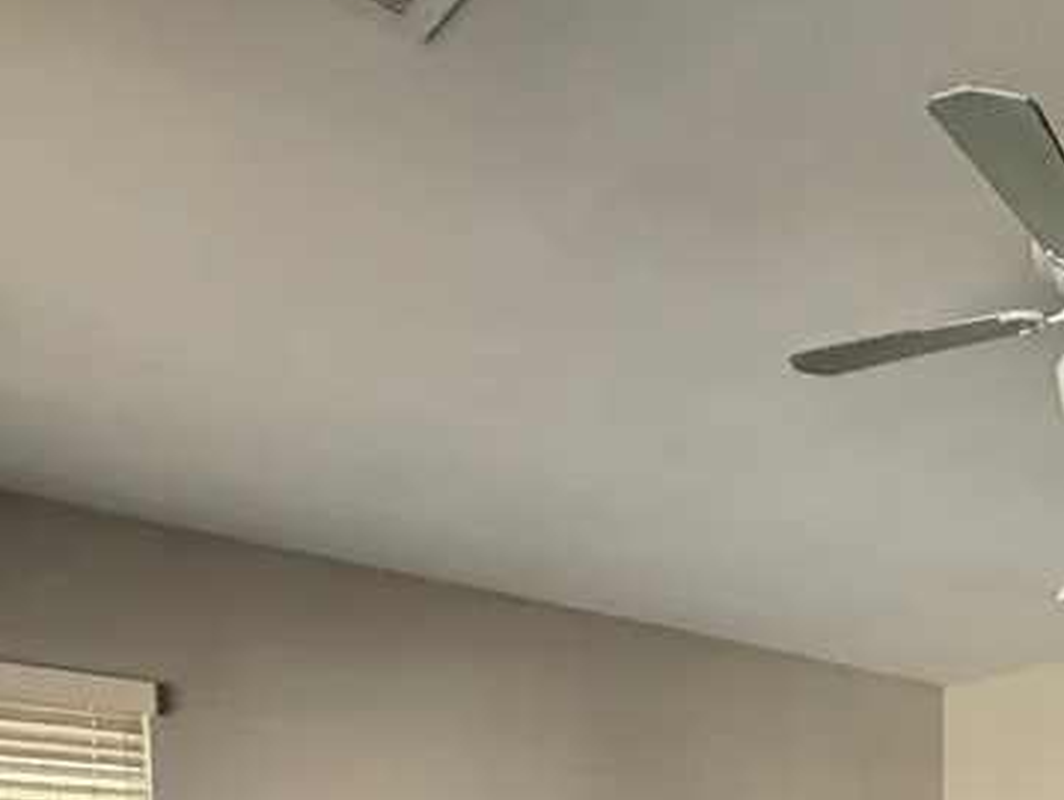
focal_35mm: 40
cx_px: 1091
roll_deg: +0.5
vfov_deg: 29.9
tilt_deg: -4.6
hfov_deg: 40.3
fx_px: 1230
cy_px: 996
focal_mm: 2.22
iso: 320
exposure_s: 1/113
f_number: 2.2
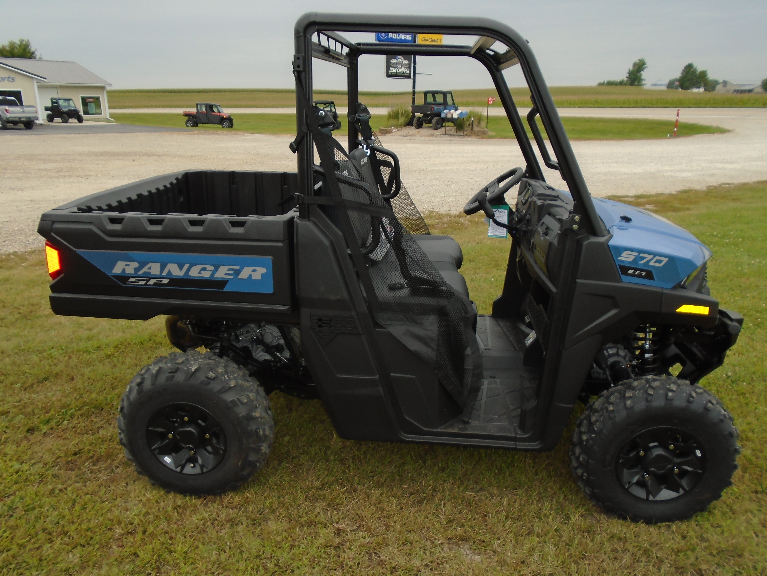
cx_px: 384
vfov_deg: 53.1
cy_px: 288
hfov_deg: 67.3
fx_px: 576
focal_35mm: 26
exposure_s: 1/200
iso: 100
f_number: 3.2
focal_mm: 4.6
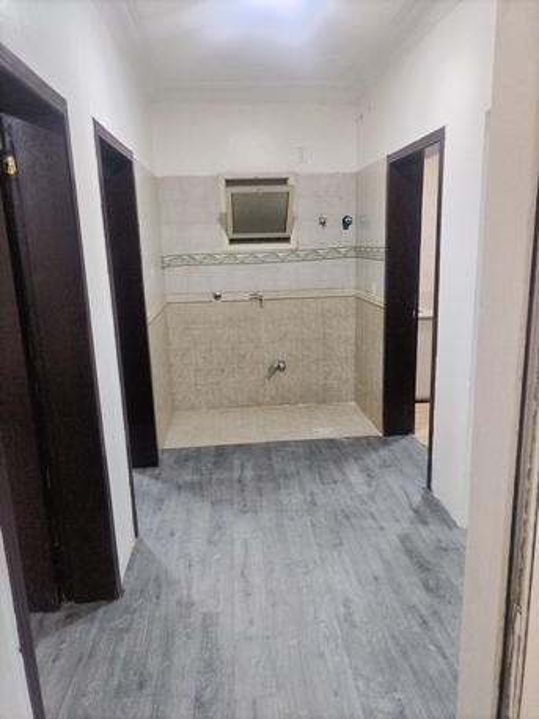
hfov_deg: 53.1
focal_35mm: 26
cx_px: 270
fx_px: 540
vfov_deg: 67.3
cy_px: 360
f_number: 1.8
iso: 3705
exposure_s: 1/100
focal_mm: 4.7
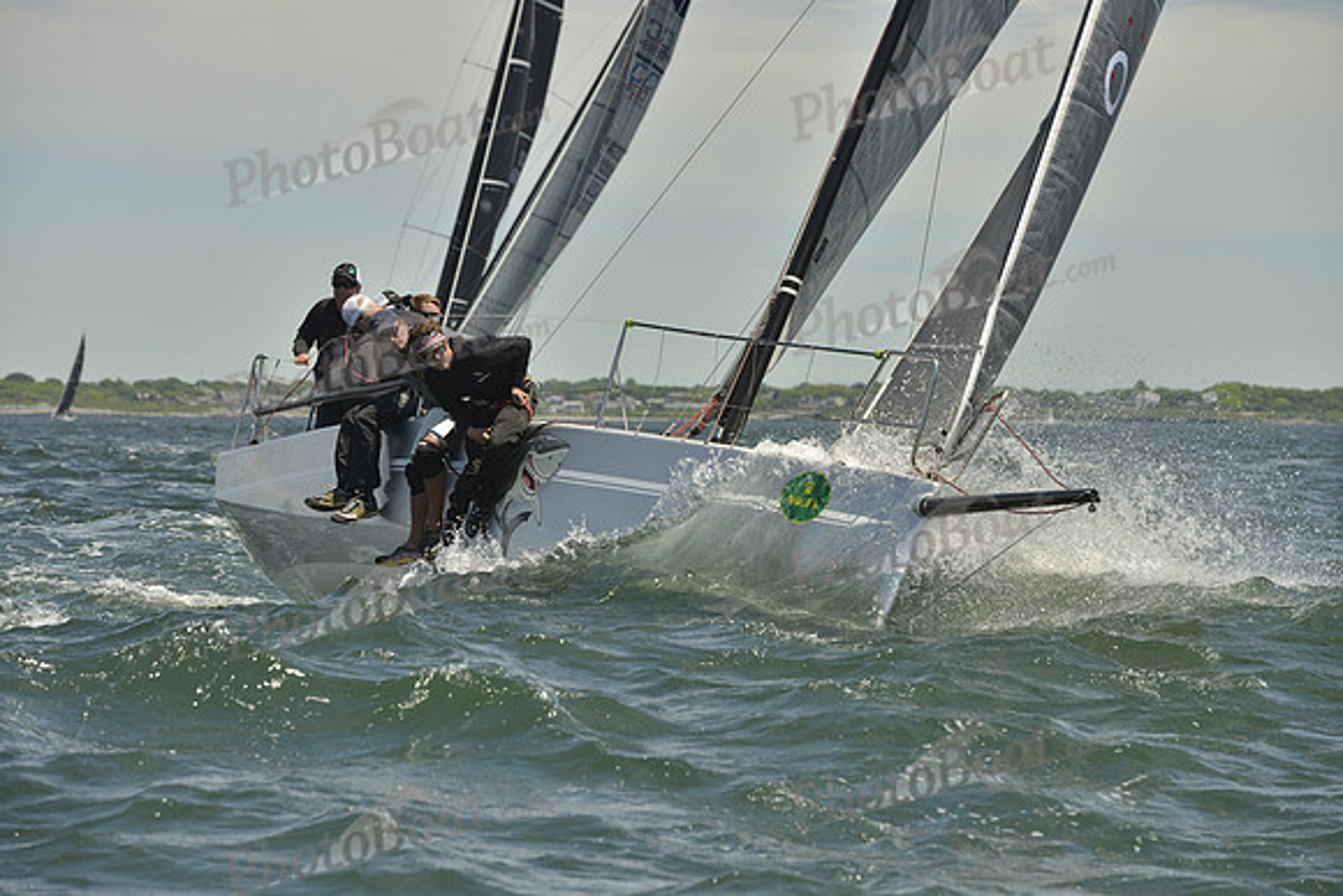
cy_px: 448
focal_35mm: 155
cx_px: 672
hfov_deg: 13.2
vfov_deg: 8.9
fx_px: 5783
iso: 280
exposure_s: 1/1600
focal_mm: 155
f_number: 8
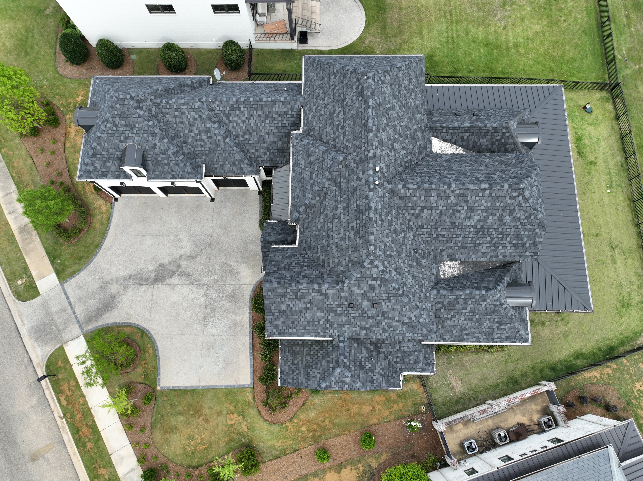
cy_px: 240
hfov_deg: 71.6
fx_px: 446
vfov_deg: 56.8
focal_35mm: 24
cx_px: 322
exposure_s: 1/500
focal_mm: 12.29
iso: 100
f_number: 2.8
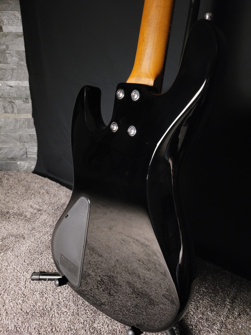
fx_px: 251
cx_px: 126
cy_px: 168
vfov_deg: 67.3
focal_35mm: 26
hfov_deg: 53.1
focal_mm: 5.4
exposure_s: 1/10
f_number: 1.8
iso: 2000
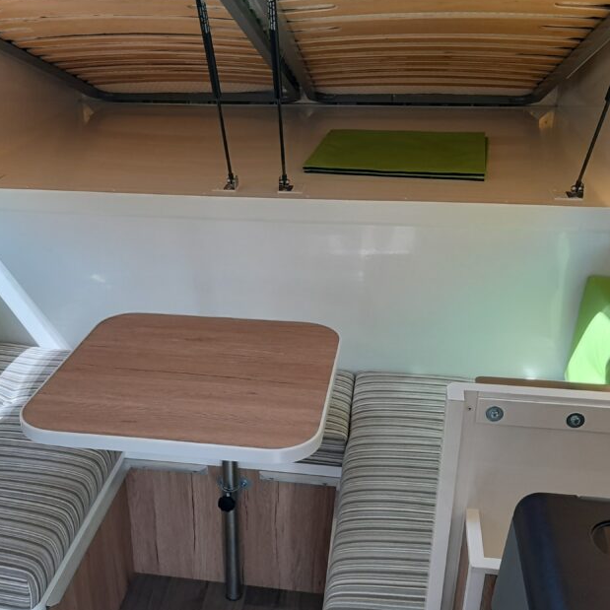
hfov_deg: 43.5
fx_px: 758
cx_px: 232
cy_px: 349
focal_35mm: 38
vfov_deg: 43.7
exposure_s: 1/120
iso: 50
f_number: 1.8
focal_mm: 4
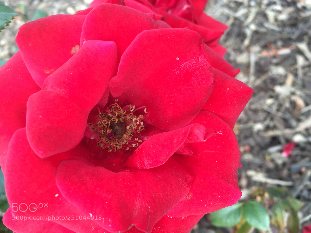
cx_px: 156
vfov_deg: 48.2
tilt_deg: -60.9
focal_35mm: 29
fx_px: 261
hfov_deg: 61.7
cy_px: 116
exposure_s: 1/120
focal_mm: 4.15
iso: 32
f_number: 2.2
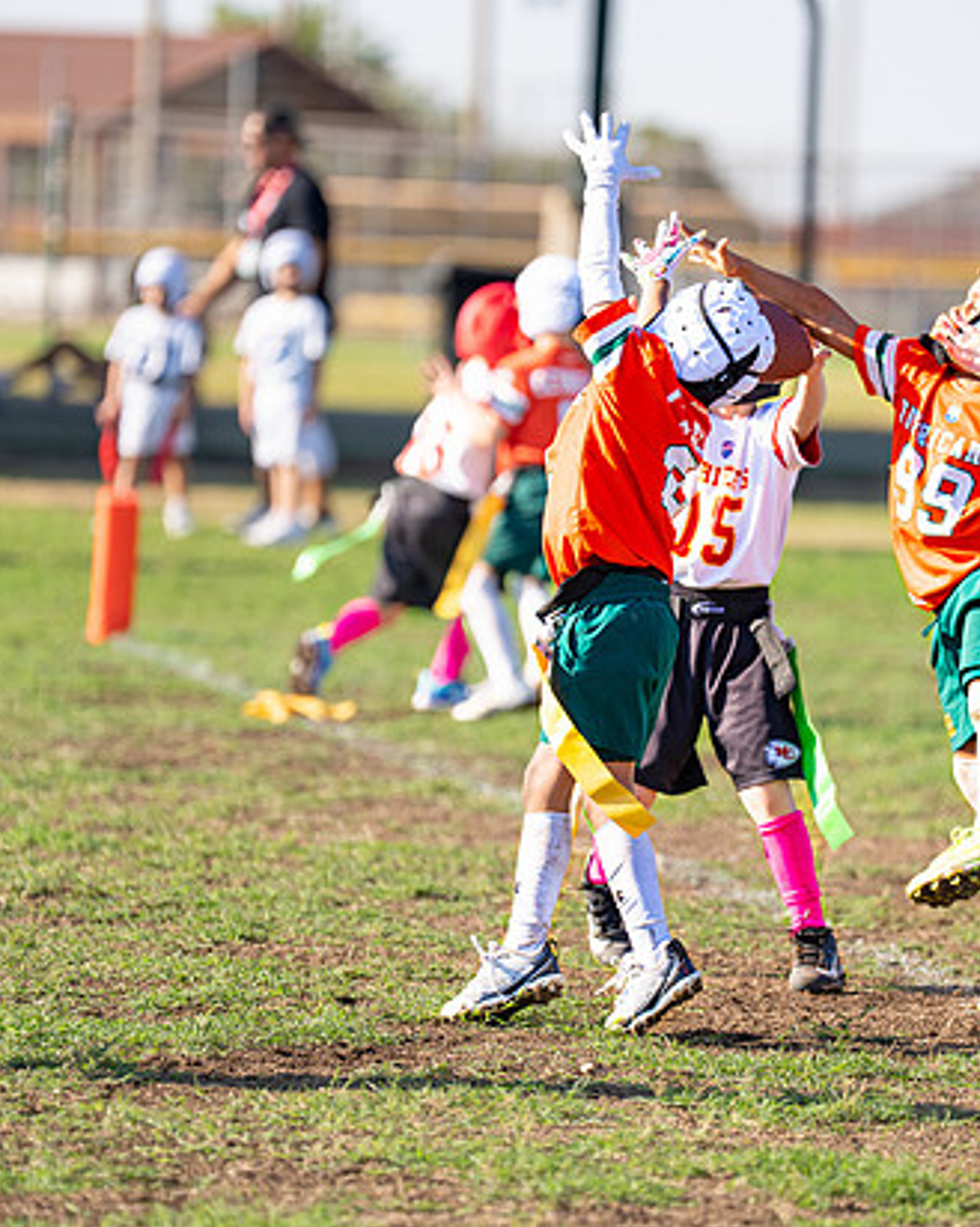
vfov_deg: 7.6
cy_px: 625
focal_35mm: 256
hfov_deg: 6.0
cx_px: 592
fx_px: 9292
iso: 200
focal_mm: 167
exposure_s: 1/2000
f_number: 2.8
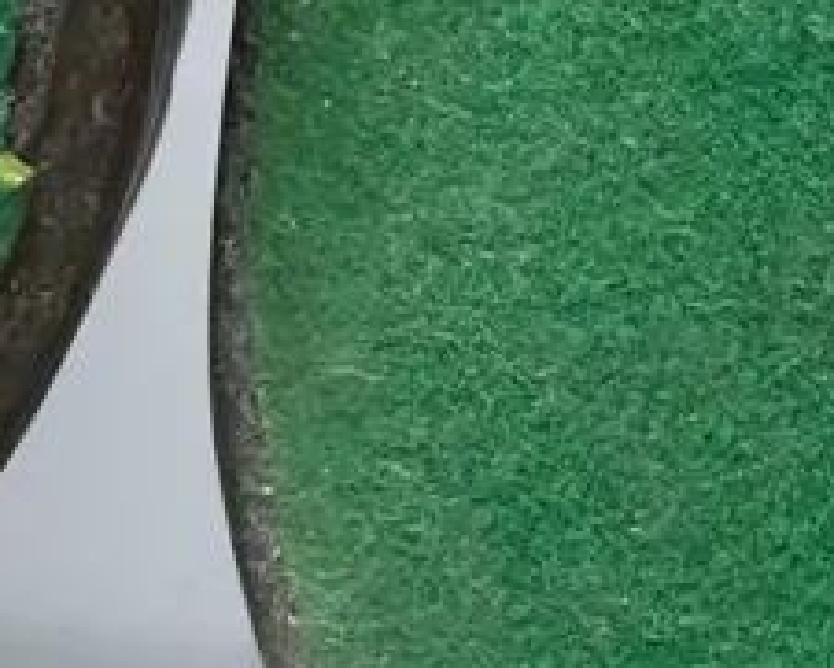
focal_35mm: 168
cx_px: 1299
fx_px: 4149
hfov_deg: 11.0
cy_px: -30
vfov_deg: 9.1
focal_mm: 19
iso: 3200
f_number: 5.6
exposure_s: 1/125
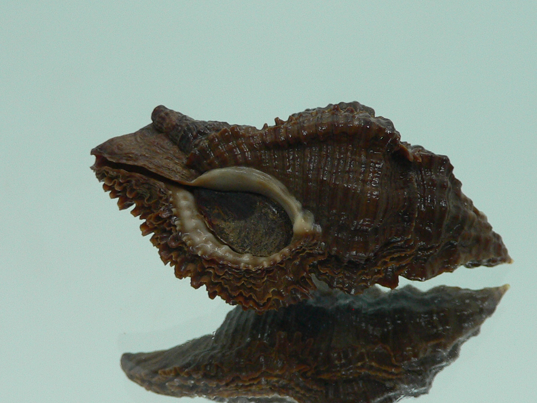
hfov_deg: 36.7
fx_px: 807
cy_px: 251
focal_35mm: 52
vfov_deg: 27.9
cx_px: 309
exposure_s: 1/60
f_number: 2.8
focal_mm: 4.6
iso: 100
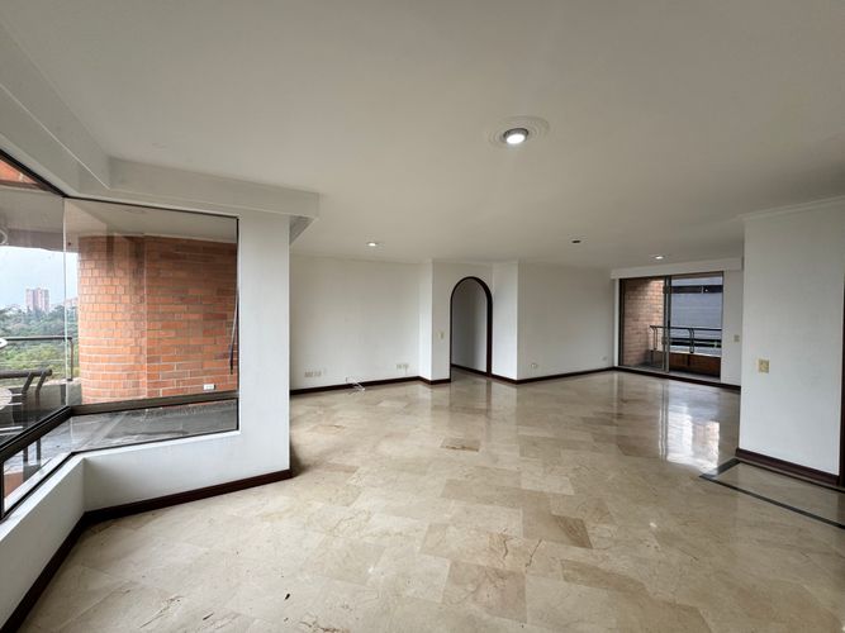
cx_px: 422
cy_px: 316
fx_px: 342
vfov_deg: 85.7
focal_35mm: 14
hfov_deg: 102.1
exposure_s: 1/99
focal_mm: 2.22
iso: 40
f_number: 2.2
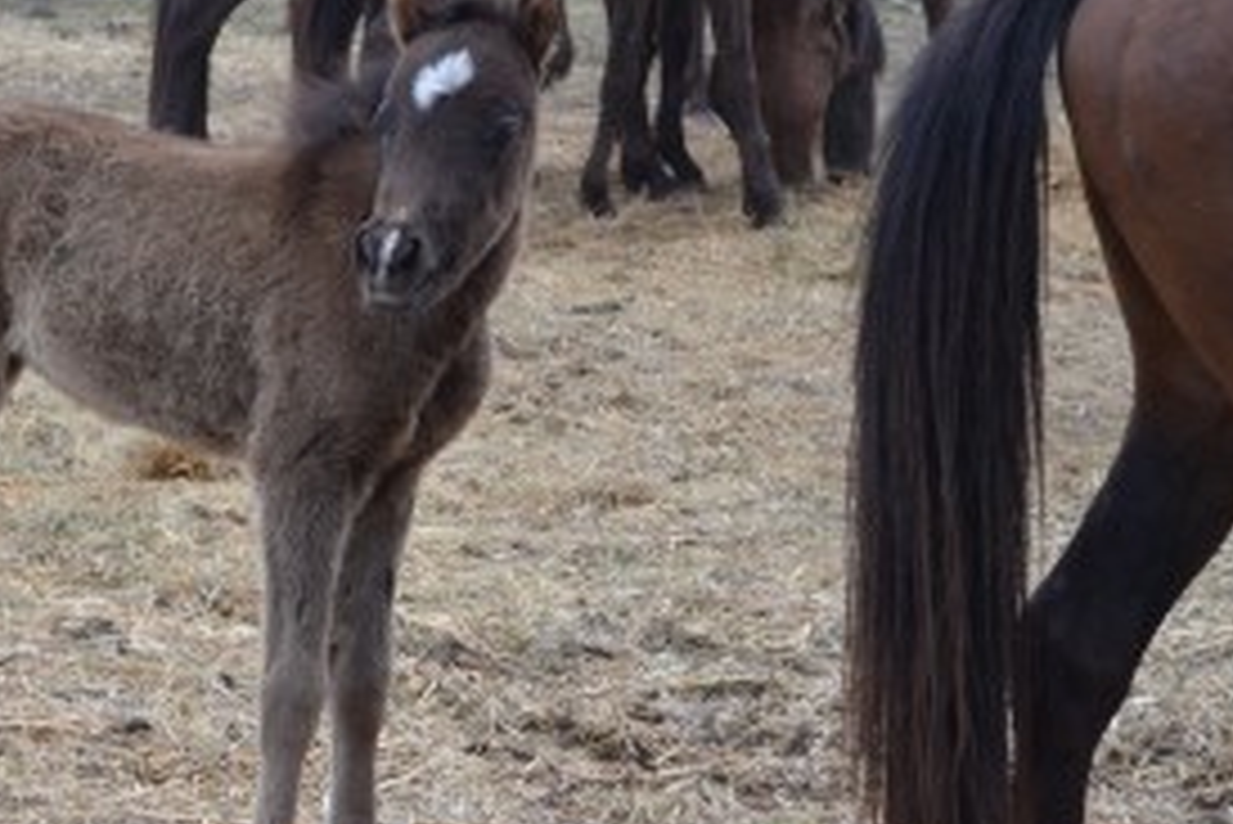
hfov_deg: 12.7
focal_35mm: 161
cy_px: 471
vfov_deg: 8.5
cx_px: 245
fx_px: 5516
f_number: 5.6
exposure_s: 1/500
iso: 1000
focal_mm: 55
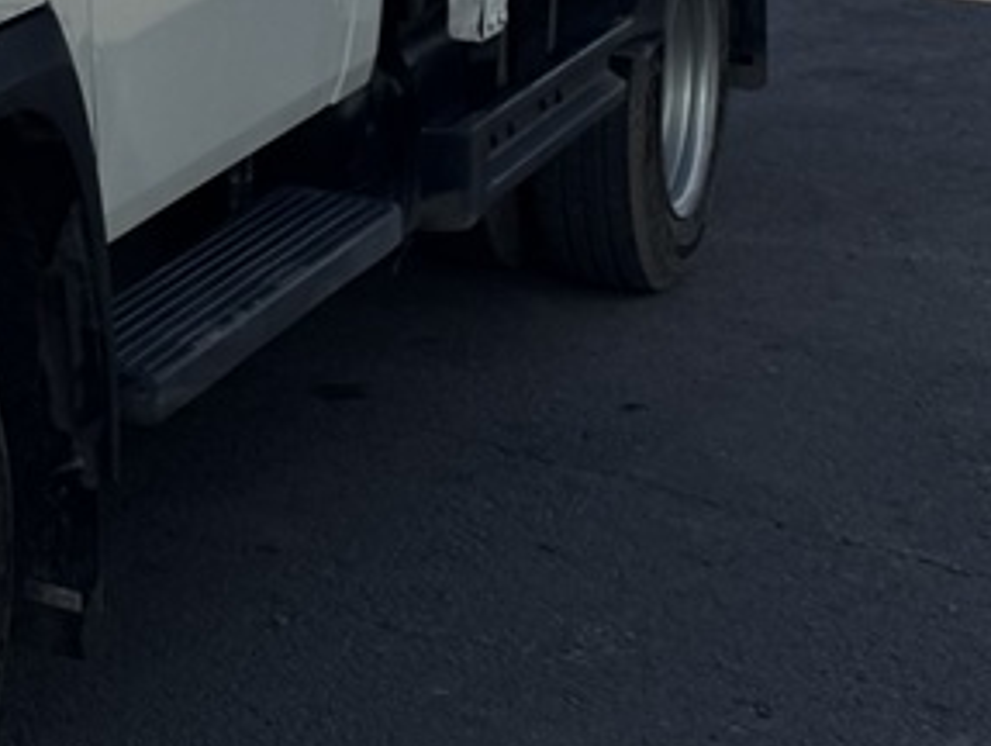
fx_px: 3268
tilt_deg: -2.1
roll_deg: -0.2
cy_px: -449
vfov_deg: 12.3
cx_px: -813
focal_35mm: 114
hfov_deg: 14.9
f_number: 1.78
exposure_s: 1/5348
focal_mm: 6.76
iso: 80
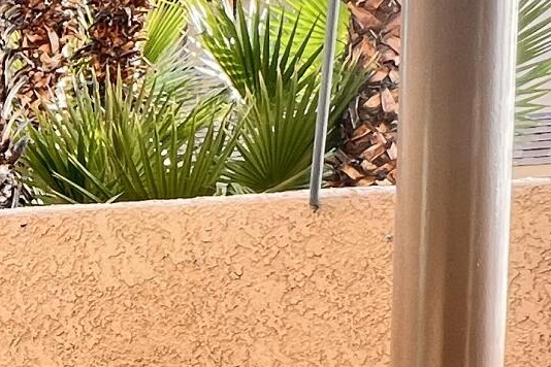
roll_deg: +0.8
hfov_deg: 22.9
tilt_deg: -4.3
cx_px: -214
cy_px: 398
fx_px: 1163
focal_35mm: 76
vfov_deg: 17.4
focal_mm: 1.57
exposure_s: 1/100
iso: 40
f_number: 1.8
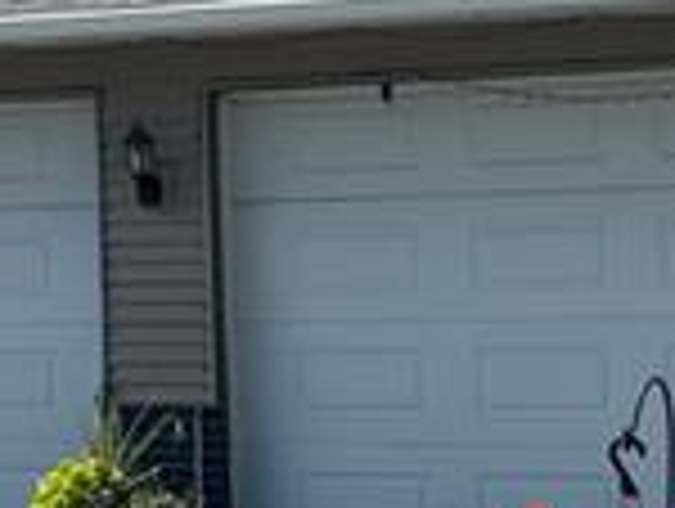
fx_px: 3457
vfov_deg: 8.4
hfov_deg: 10.1
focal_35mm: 177
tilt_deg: +6.8
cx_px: -806
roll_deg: -0.3
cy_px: 108
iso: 50
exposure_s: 1/4310
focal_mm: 5.1
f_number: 1.6
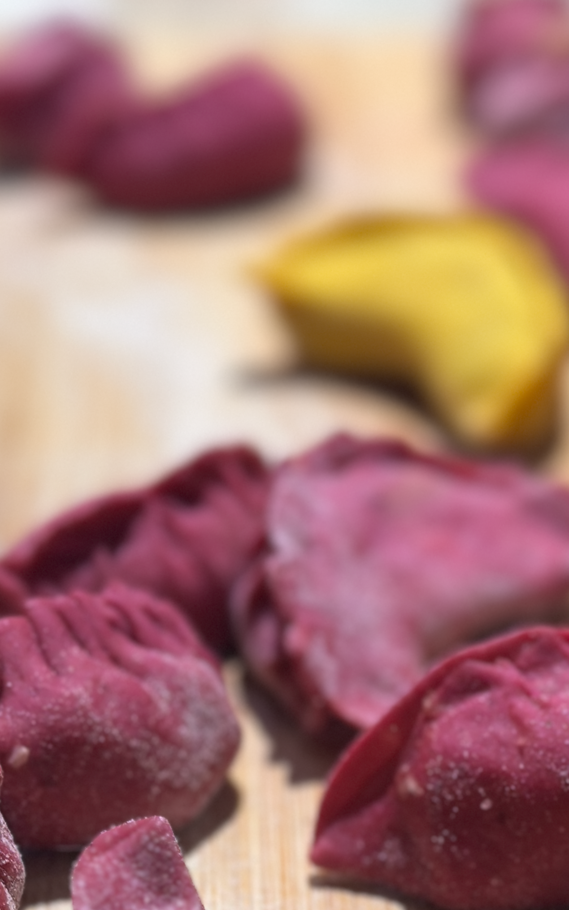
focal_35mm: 101
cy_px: 862
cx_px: 430
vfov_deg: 20.1
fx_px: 2506
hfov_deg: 12.9
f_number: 1.78
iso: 125
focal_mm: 6.86
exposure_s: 1/50
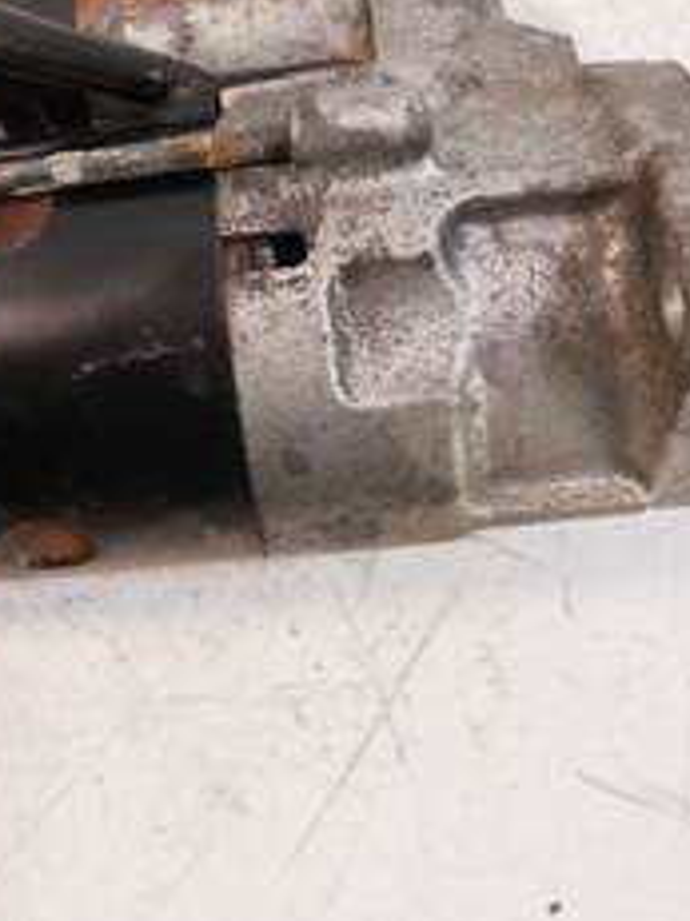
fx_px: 1437
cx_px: 136
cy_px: 295
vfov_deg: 35.2
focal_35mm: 54
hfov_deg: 26.5
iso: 1600
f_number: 3.5
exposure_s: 1/125
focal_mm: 13
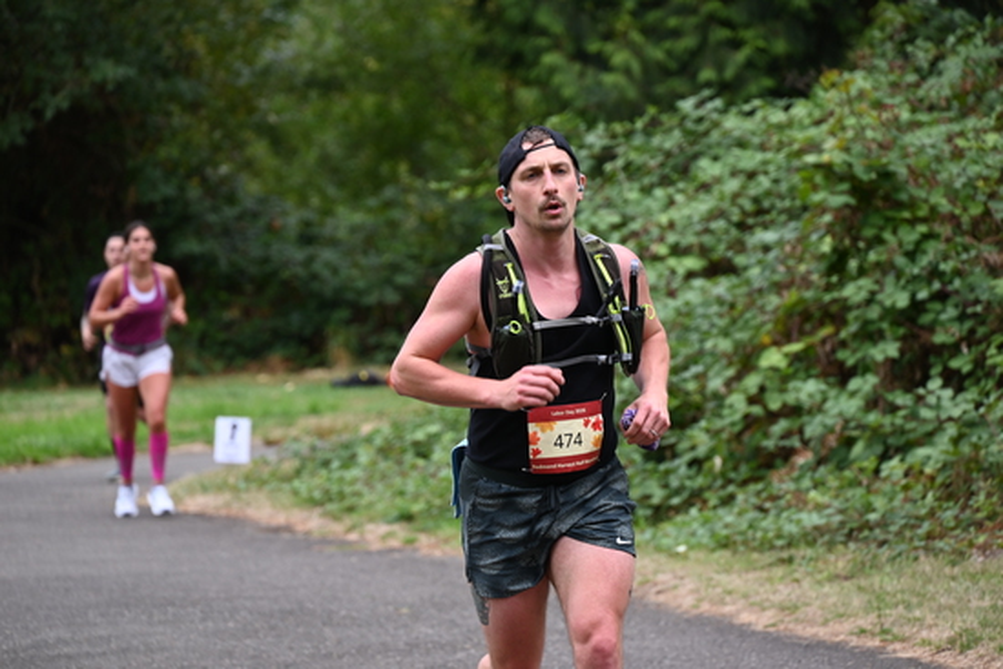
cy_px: 334
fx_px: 5573
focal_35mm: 200
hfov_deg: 10.3
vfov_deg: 6.9
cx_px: 502
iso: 400
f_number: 6.3
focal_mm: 200
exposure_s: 1/320
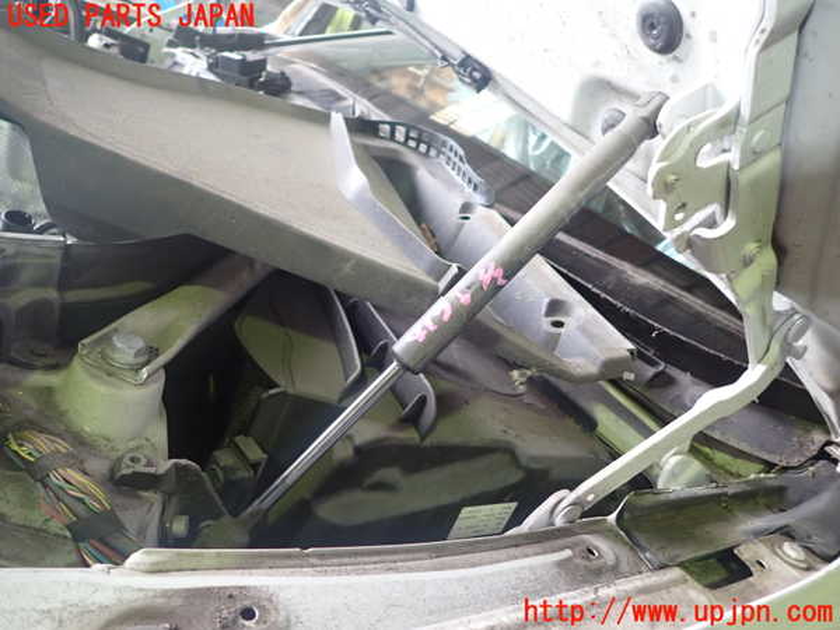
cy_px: 315
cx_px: 420
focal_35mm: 25
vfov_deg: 54.9
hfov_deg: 69.4
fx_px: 607
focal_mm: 4.5
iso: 250
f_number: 2
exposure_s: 1/30
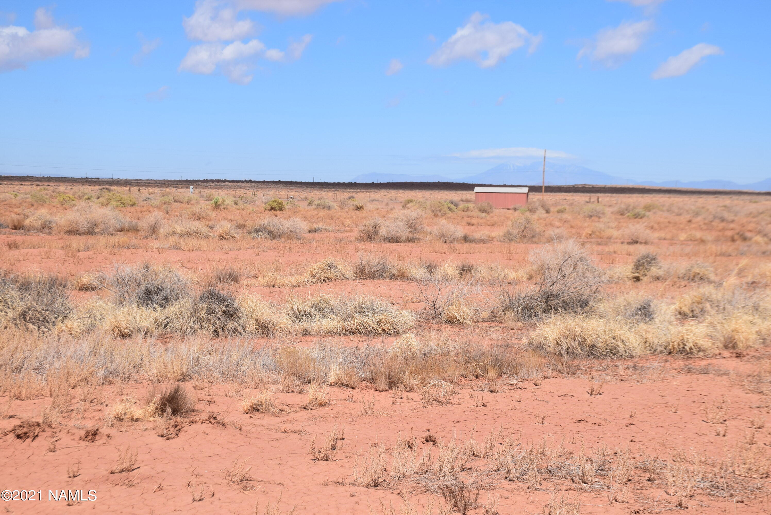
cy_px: 258
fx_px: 1447
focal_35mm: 68
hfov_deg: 29.8
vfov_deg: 20.2
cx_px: 386
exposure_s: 1/500
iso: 250
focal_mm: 45
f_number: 11
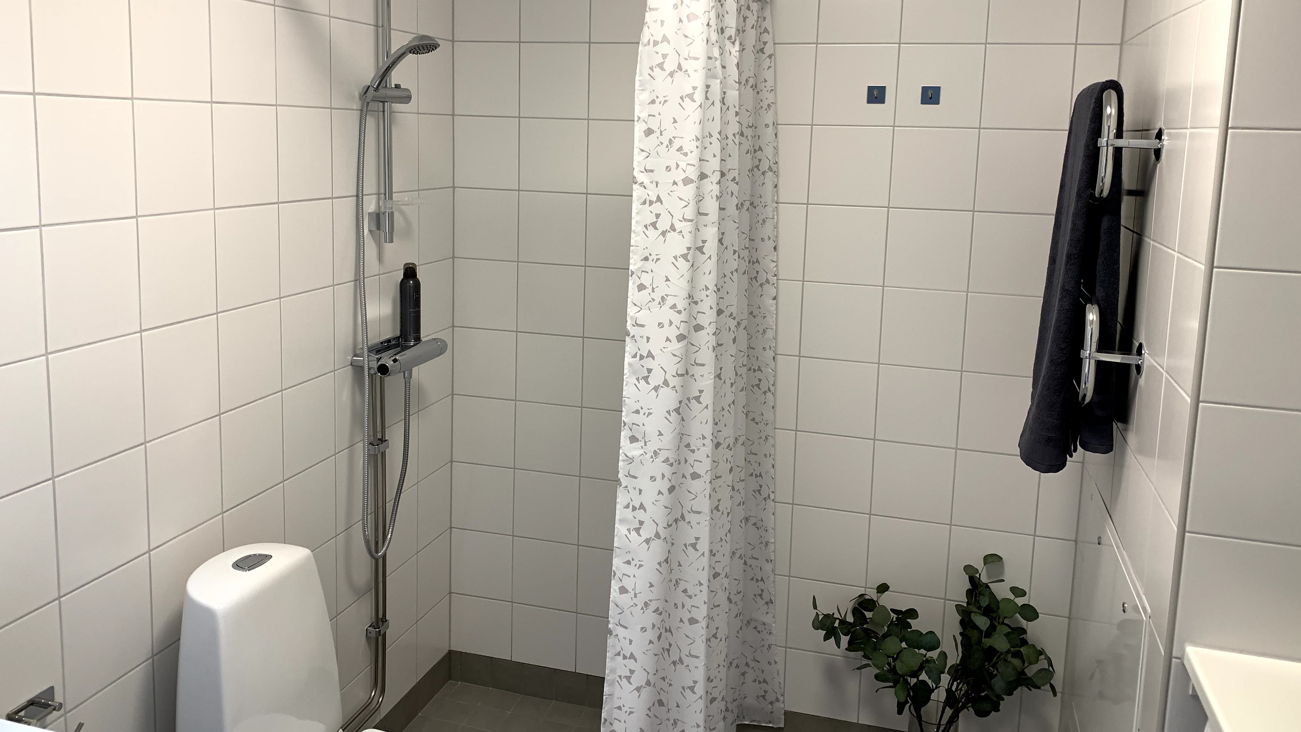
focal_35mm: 30
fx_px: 1035
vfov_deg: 38.7
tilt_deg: -10.5
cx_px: 650
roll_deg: -1.1
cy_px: 282
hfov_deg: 64.3
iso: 80
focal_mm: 4.25
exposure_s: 1/95
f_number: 1.8
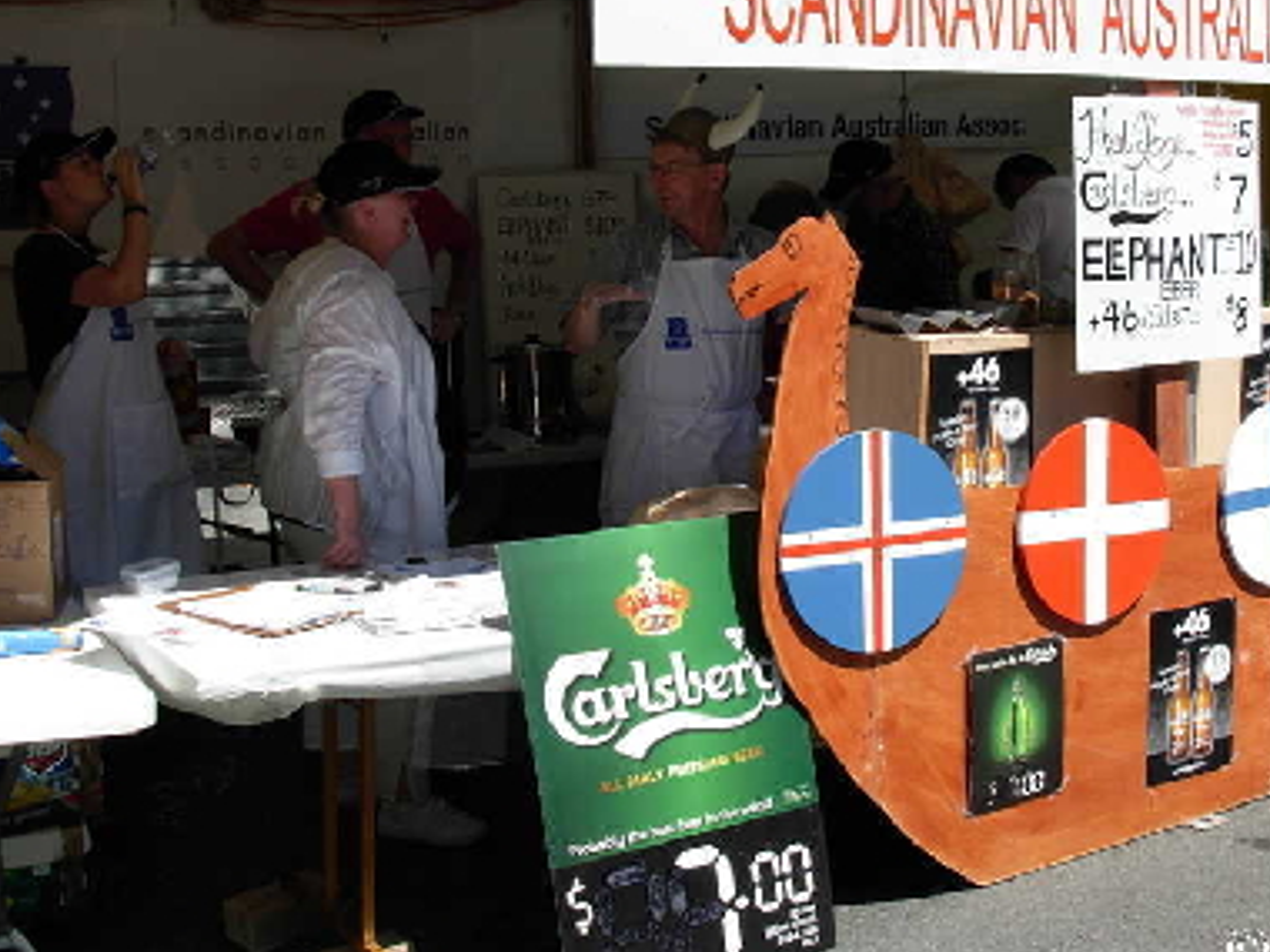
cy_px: 367
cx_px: 769
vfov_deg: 30.2
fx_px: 1761
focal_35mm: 48
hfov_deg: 39.5
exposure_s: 1/443
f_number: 4.9
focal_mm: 6.3
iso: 79
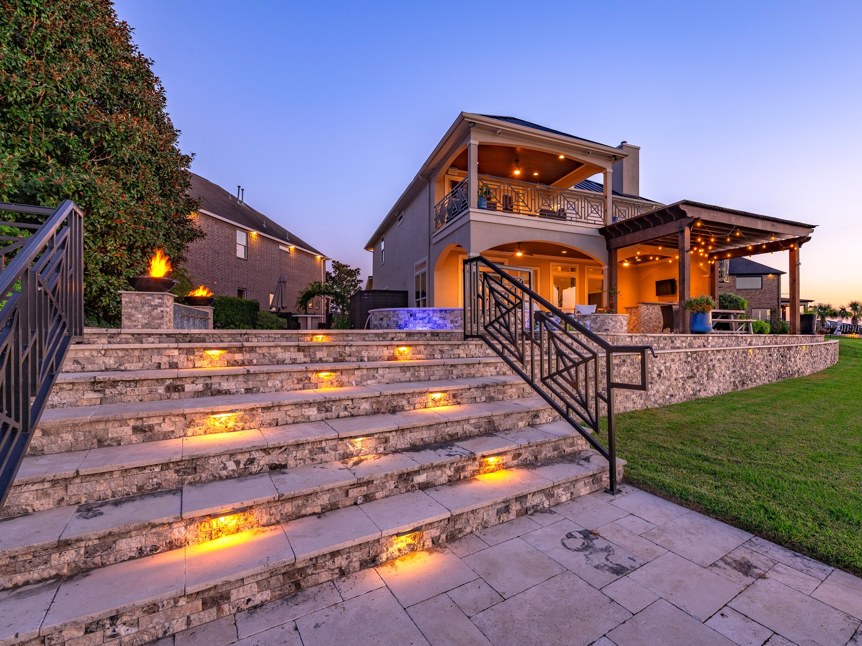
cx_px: 500
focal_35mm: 17
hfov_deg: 90.3
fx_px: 423
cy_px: 334
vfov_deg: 74.7
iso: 125
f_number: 9
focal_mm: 15
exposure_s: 1/4
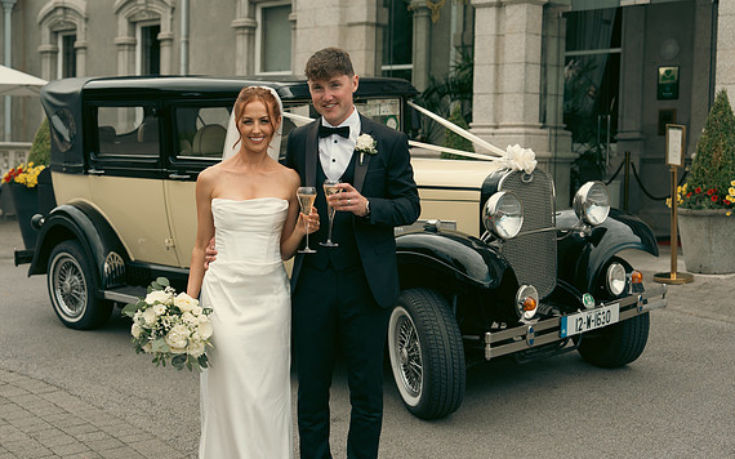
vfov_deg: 23.5
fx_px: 1101
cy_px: 226
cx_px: 365
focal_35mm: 55
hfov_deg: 36.9
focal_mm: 53
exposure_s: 1/500
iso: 125
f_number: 3.5
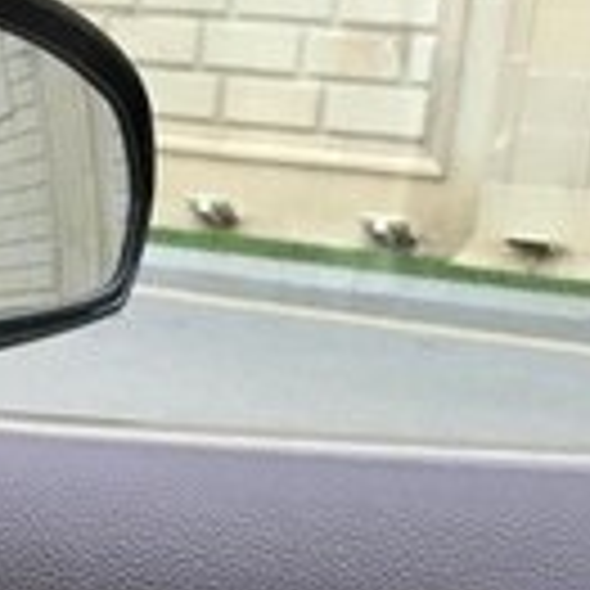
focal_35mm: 94
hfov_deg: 18.4
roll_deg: -6.0
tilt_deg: -15.6
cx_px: 144
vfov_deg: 17.8
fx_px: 1813
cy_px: 653
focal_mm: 3.99
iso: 40
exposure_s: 1/17
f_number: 1.8
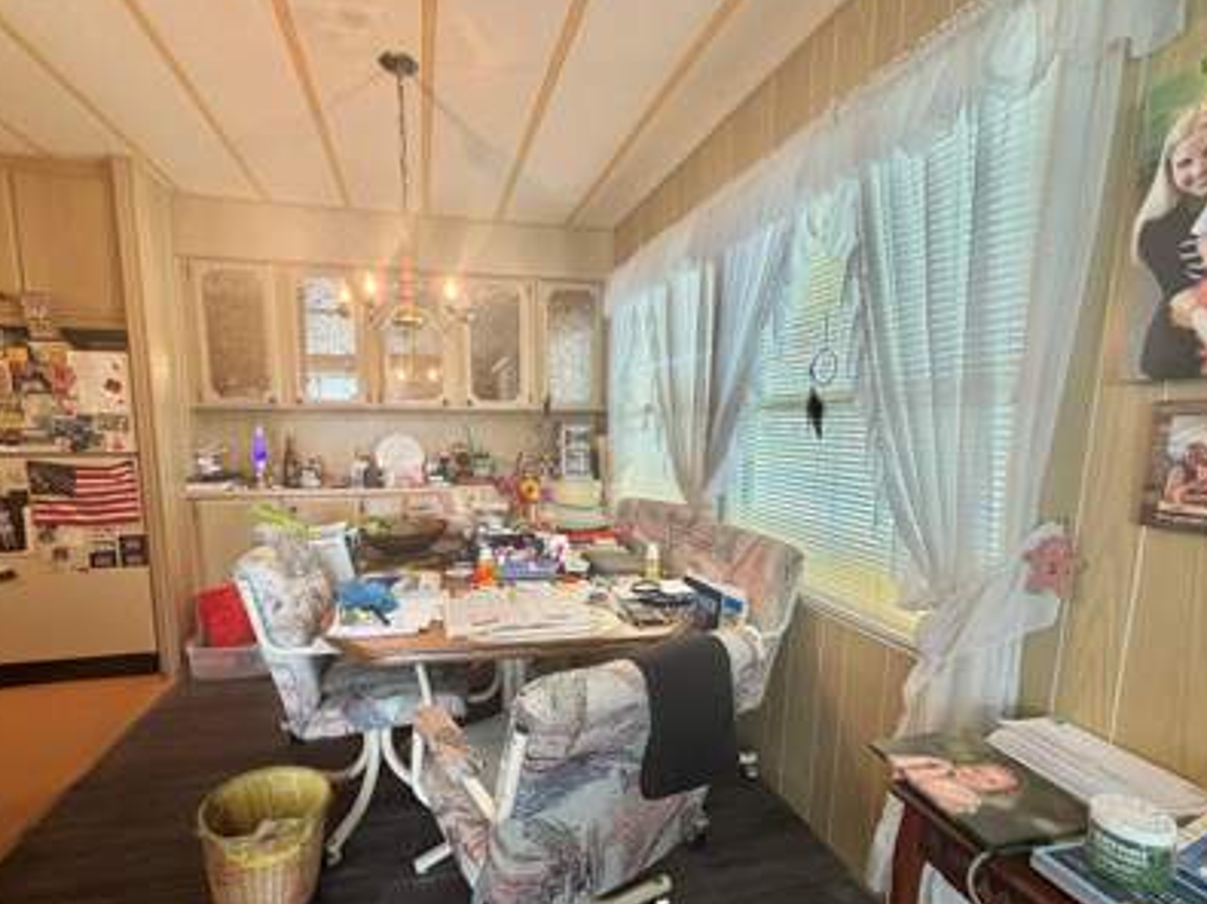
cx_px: 565
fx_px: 593
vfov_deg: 74.3
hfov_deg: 90.9
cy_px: 513
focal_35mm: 17
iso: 160
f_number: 2.2
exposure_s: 1/60
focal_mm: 2.22
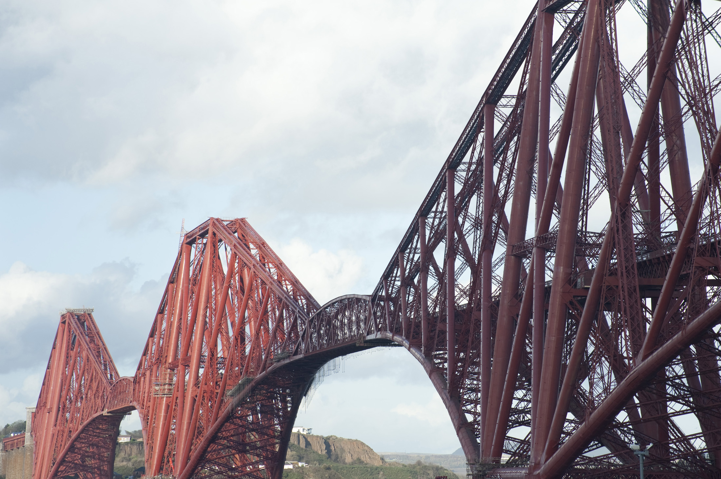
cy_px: 240
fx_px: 2902
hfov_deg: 14.2
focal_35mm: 145
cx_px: 360
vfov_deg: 9.5
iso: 200
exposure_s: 1/350
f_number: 8
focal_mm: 145
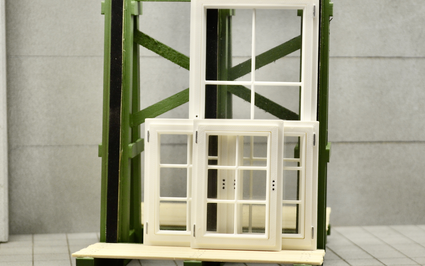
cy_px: 135
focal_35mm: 99
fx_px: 1147
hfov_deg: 21.0
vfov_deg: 13.2
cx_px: 235
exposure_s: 1/100
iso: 400
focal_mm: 48
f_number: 5.3
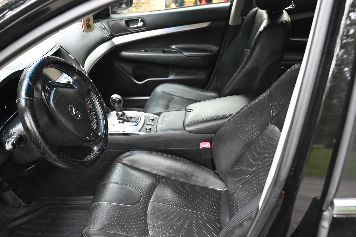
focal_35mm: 30
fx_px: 296
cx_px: 178
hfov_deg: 62.0
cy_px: 118
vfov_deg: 43.6
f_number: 4
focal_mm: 30
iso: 2500
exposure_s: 1/125
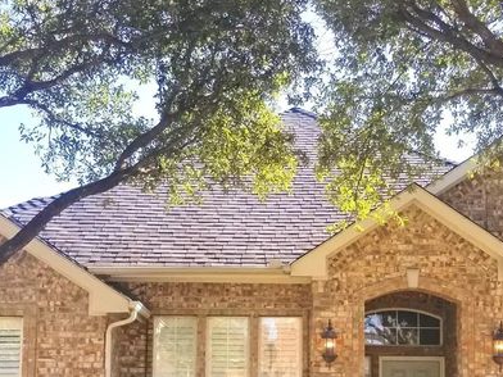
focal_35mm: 68
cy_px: 339
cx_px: 305
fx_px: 988
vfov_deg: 21.2
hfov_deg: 28.5
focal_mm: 4.25
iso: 50
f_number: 1.7
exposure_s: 1/1236
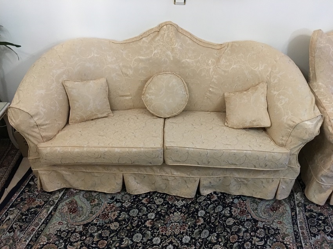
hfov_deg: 61.7
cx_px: 166
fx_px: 279
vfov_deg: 48.2
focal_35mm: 29
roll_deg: -1.3
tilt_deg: -33.5
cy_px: 124
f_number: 2.2
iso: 200
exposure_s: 1/25
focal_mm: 4.15
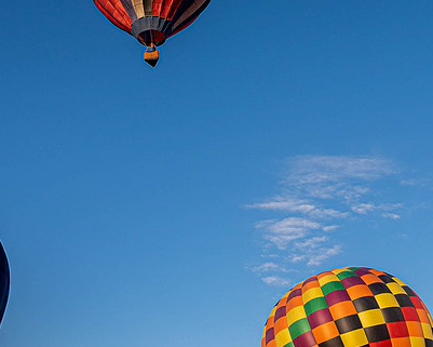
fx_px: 551
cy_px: 121
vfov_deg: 34.6
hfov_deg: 42.8
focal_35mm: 43
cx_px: 183
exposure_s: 1/150
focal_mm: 18
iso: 200
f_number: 8
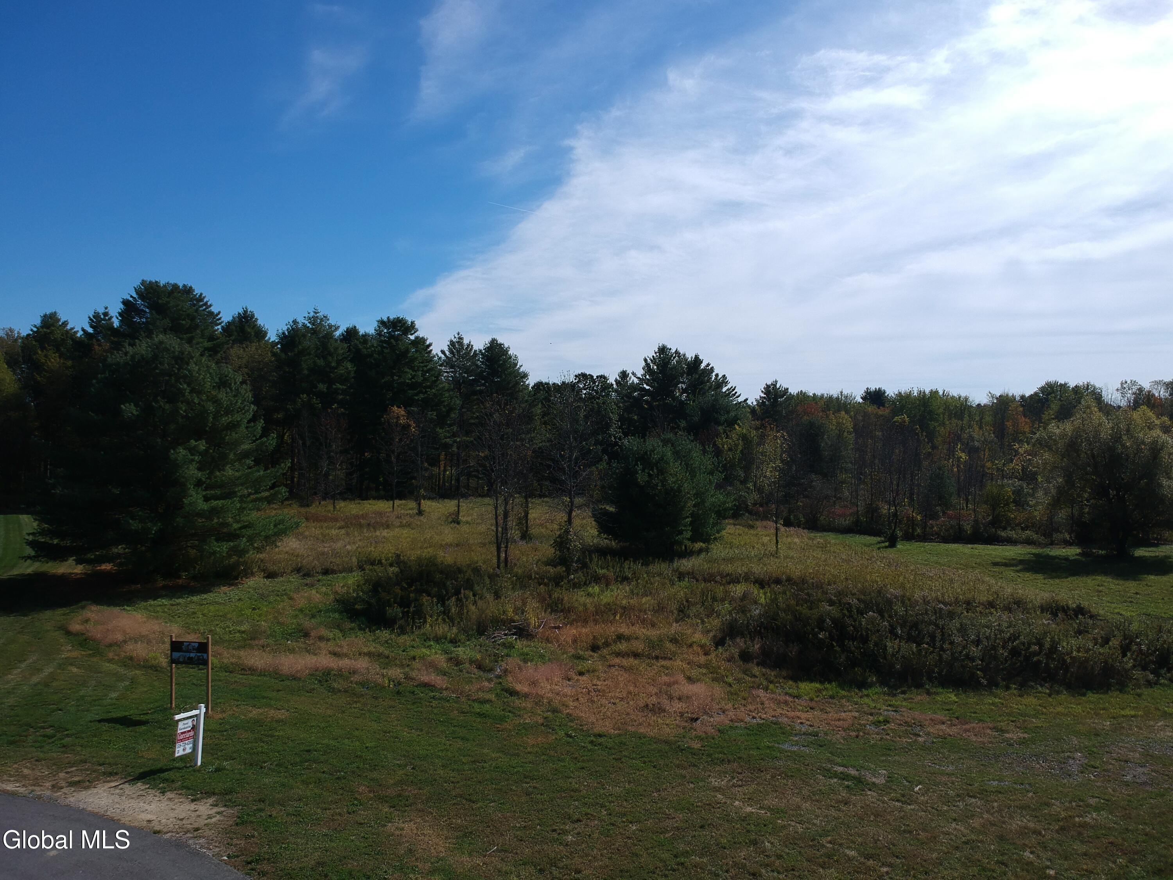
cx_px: 586
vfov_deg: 54.9
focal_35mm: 25
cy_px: 440
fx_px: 847
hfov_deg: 69.4
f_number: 2.6
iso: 101
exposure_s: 1/2000
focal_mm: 4.49
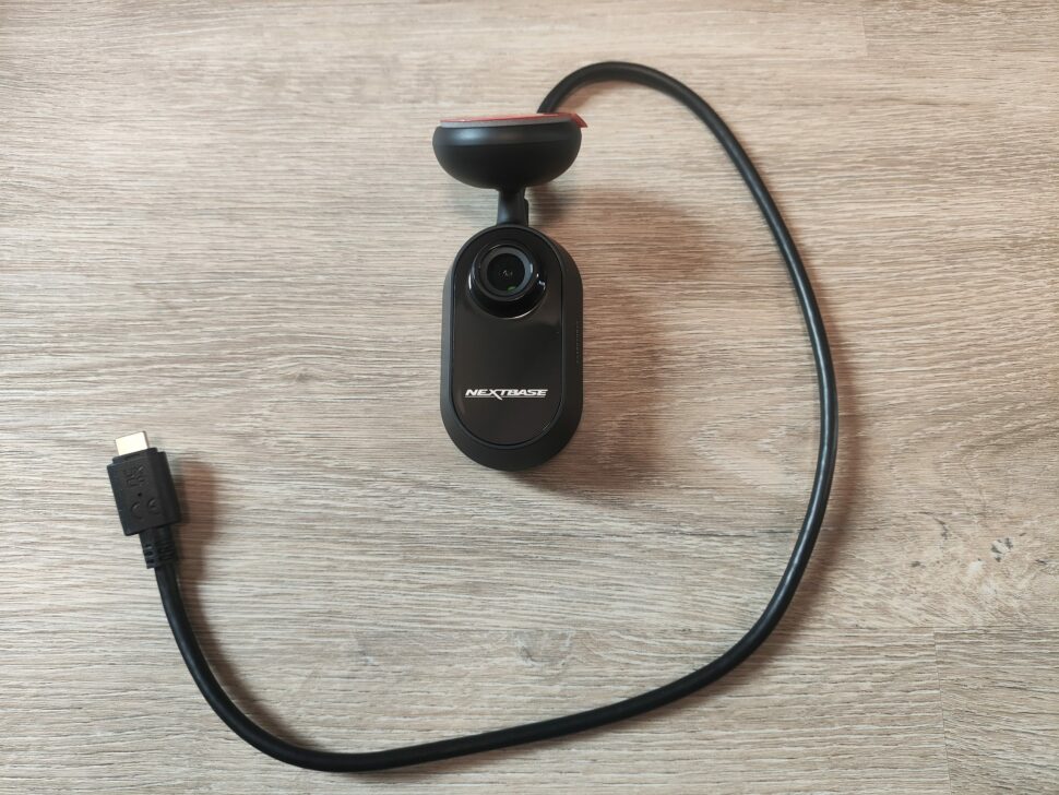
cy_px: 398
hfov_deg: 71.6
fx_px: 734
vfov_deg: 56.8
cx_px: 530
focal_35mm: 24
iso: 260
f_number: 1.8
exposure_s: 1/50
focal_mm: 4.68
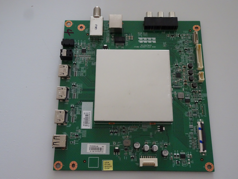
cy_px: 90
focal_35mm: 37
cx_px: 119
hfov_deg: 50.1
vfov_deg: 38.7
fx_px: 254
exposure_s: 1/25
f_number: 4
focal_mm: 6.37
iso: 800
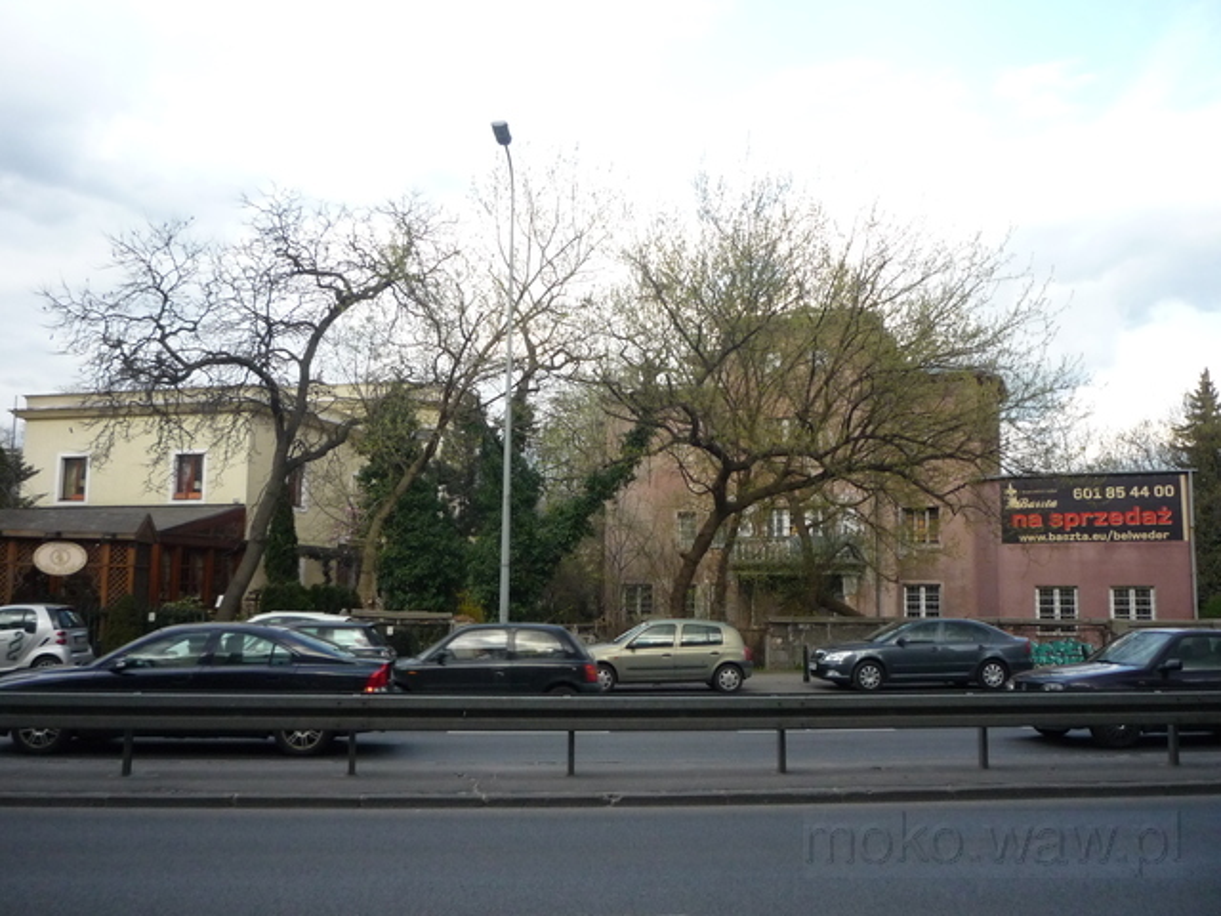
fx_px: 1129
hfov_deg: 56.8
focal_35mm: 32
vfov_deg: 44.2
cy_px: 458
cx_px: 610
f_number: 4
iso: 250
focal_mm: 5.2
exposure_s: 1/250
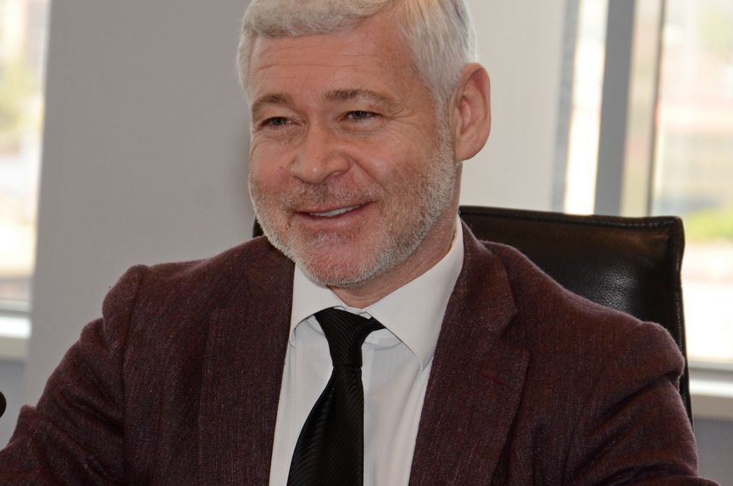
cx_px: 325
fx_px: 5178
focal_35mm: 255
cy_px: 216
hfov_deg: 8.1
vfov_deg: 5.4
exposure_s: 1/200
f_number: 5.6
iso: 800
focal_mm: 105
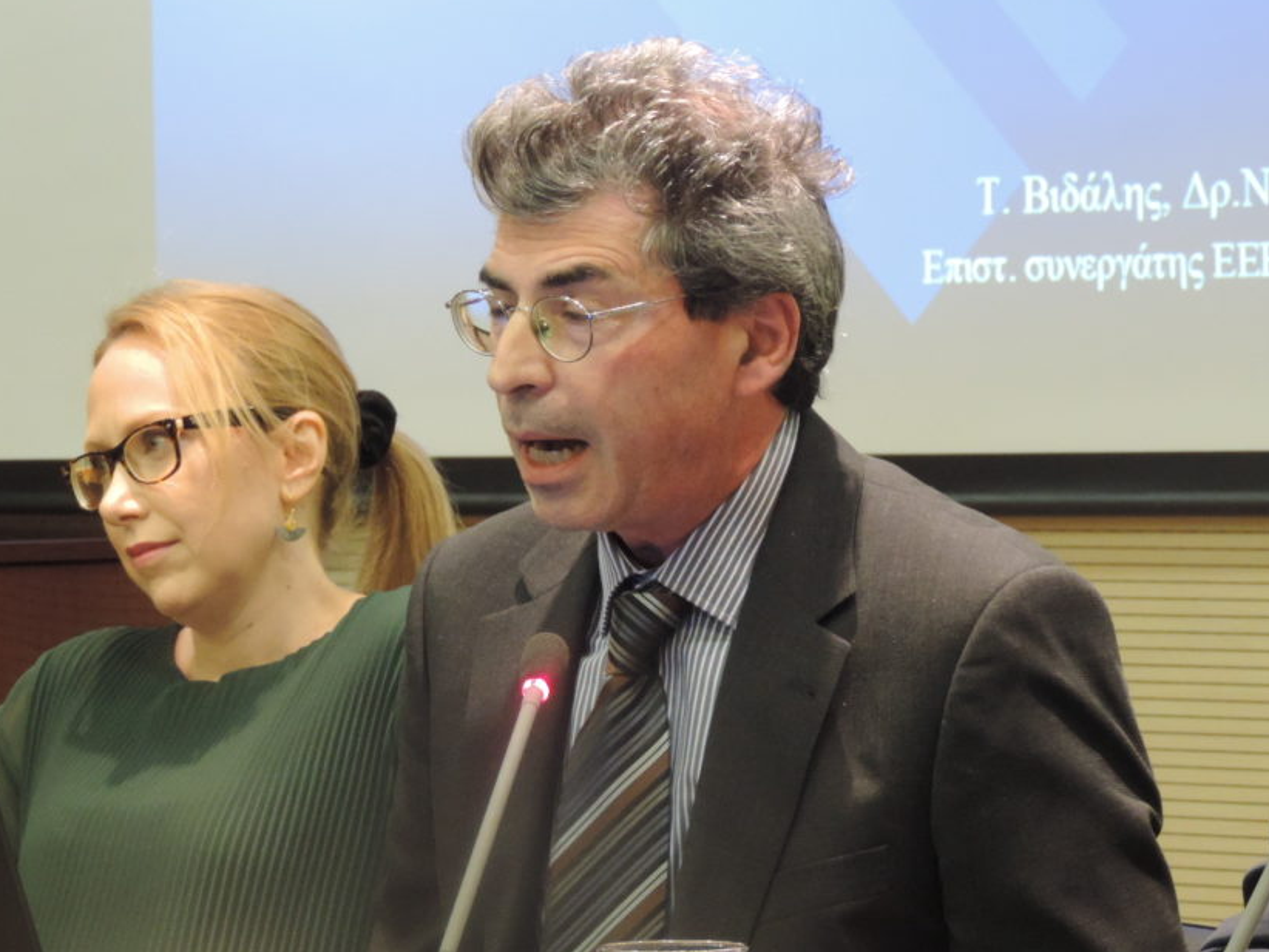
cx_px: 509
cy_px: 535
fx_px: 7077
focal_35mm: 193
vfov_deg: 7.7
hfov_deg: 10.2
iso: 800
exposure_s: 1/20
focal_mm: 27.6
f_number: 4.4
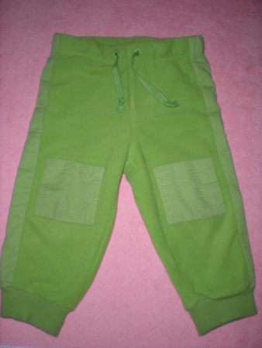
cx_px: 131
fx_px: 383
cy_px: 174
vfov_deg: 49.0
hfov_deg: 37.8
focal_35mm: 38
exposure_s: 1/60
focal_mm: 6.3
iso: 64
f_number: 3.1
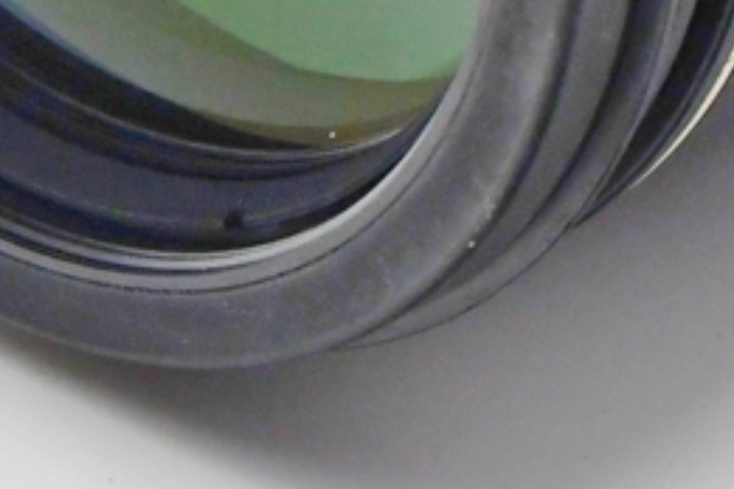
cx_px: 1029
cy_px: -860
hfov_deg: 6.2
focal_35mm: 327
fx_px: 6667
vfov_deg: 4.1
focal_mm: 38
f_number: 8
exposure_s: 1/160
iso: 1250
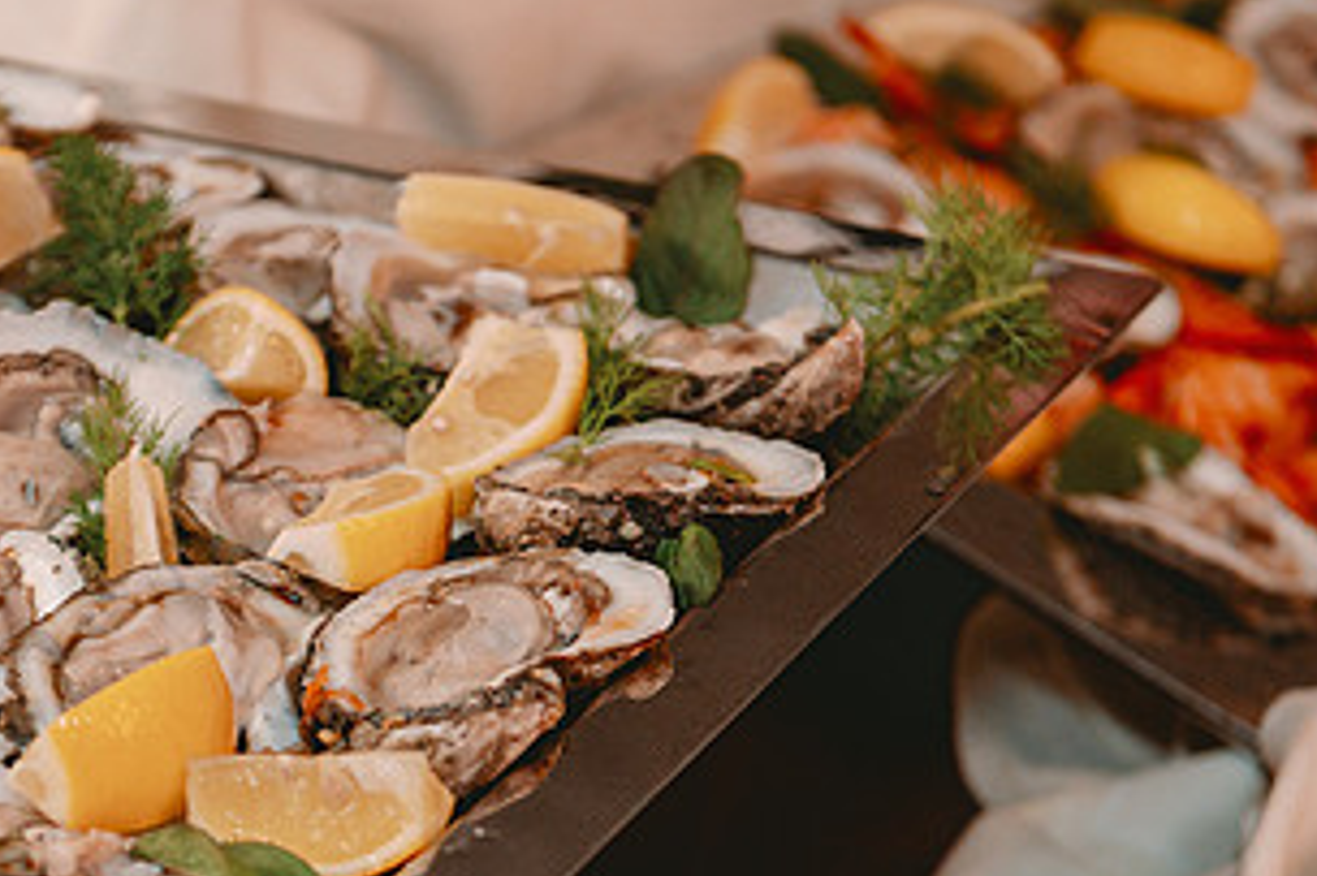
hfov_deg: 15.3
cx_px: 242
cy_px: 712
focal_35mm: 133
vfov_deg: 10.3
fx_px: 4863
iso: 2000
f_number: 4
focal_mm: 70
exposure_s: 1/60
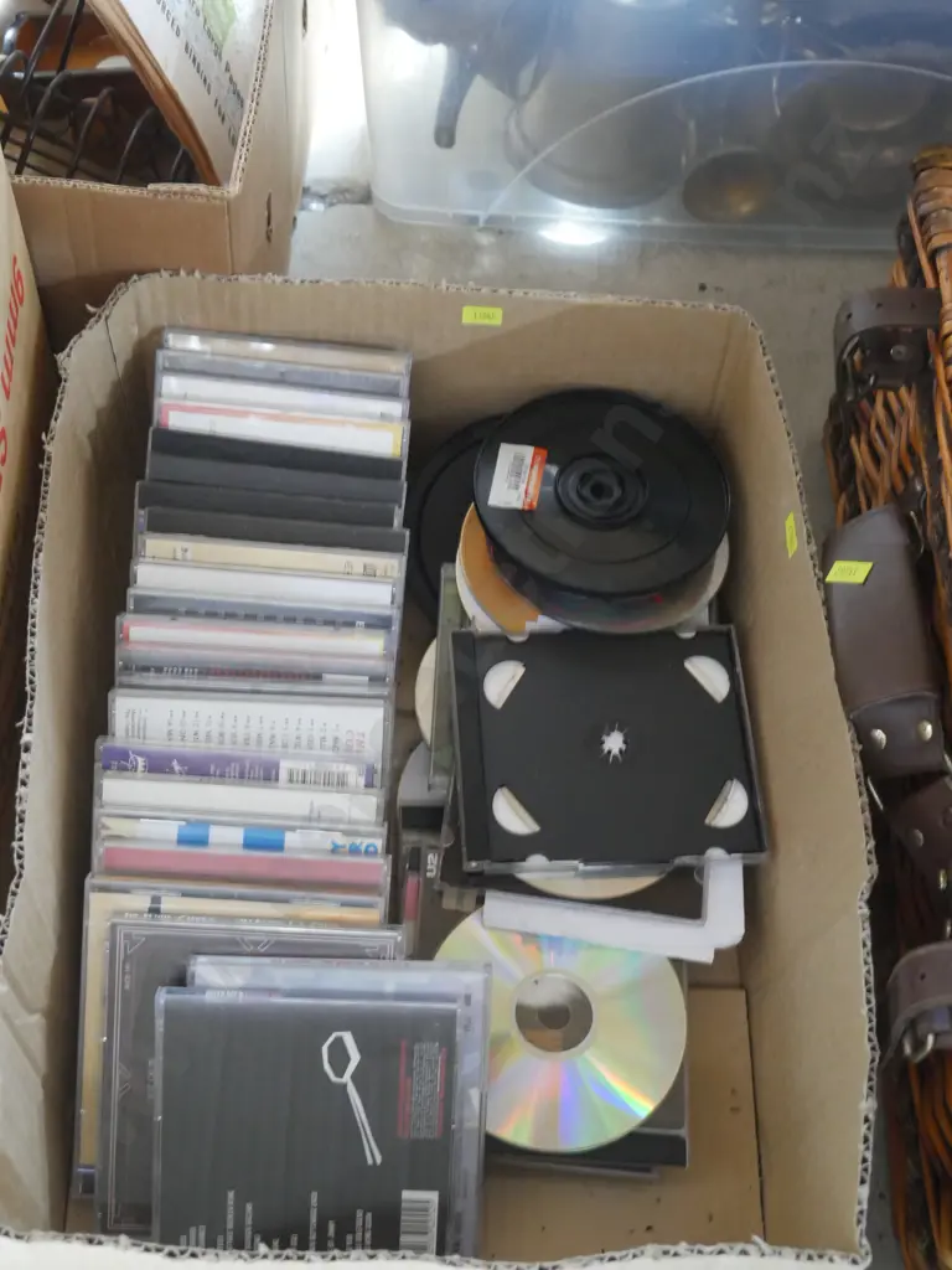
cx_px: 476
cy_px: 635
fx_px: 1687
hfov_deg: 31.5
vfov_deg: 41.2
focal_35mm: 46
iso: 3200
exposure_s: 1/13
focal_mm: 23
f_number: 5.1
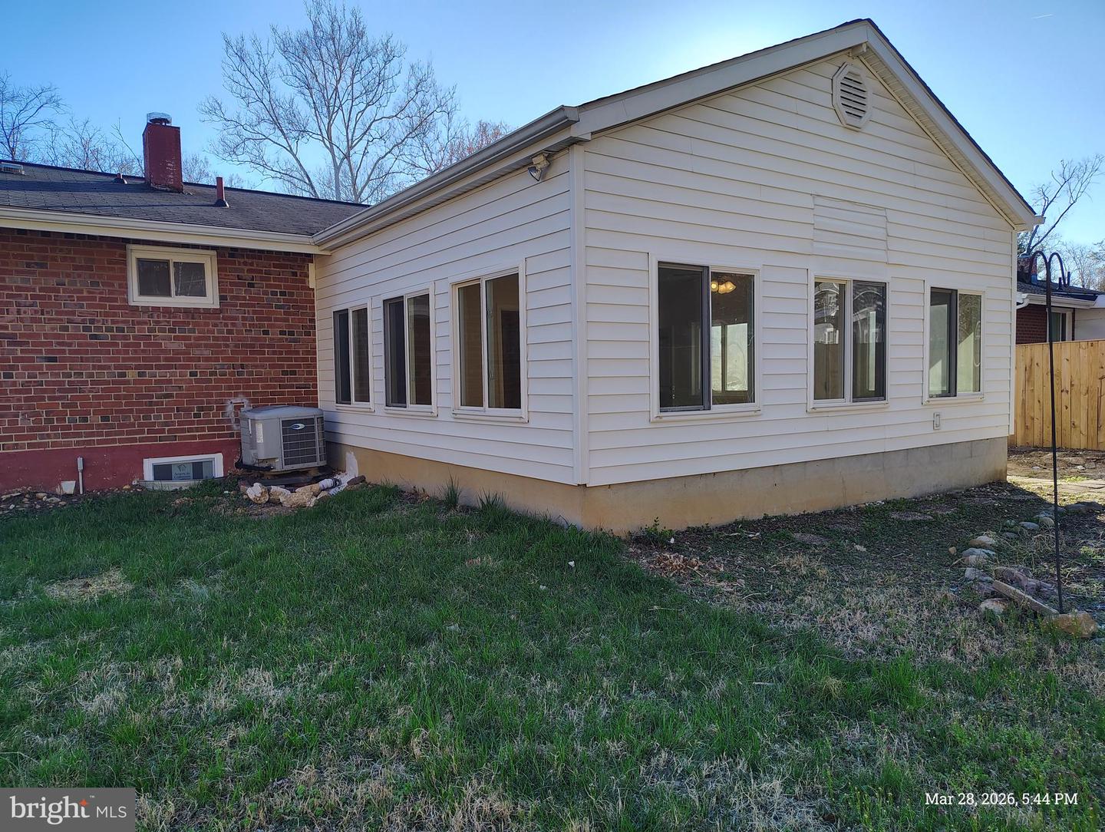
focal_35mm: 24
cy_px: 416
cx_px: 552
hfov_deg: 71.5
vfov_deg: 56.9
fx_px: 767
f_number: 1.8
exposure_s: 1/278
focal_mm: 5.56
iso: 100
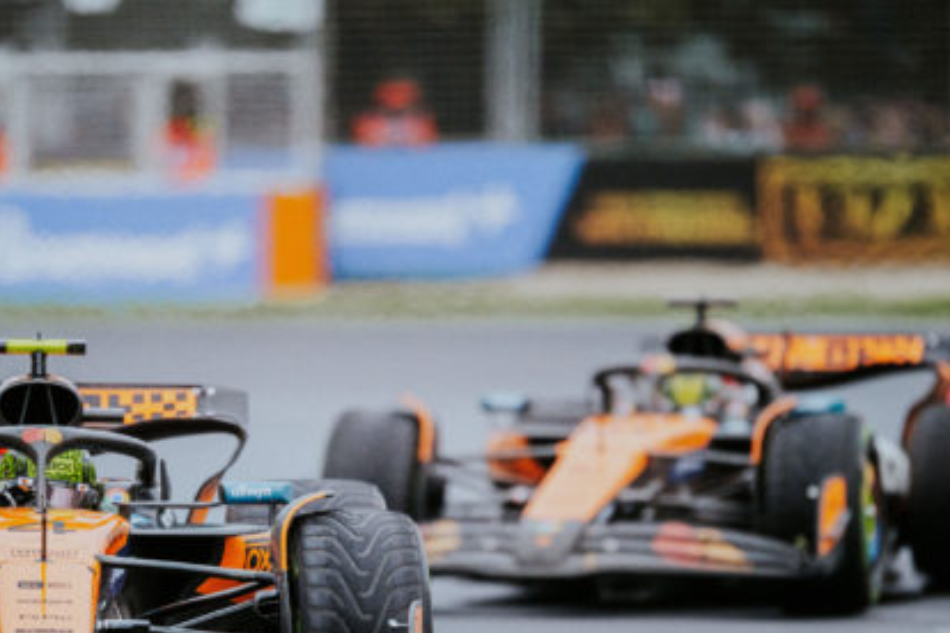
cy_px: 463
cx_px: 360
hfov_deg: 2.8
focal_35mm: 725
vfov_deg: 1.9
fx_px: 19130
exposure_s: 1/3200
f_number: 2.8
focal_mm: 400
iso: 1600
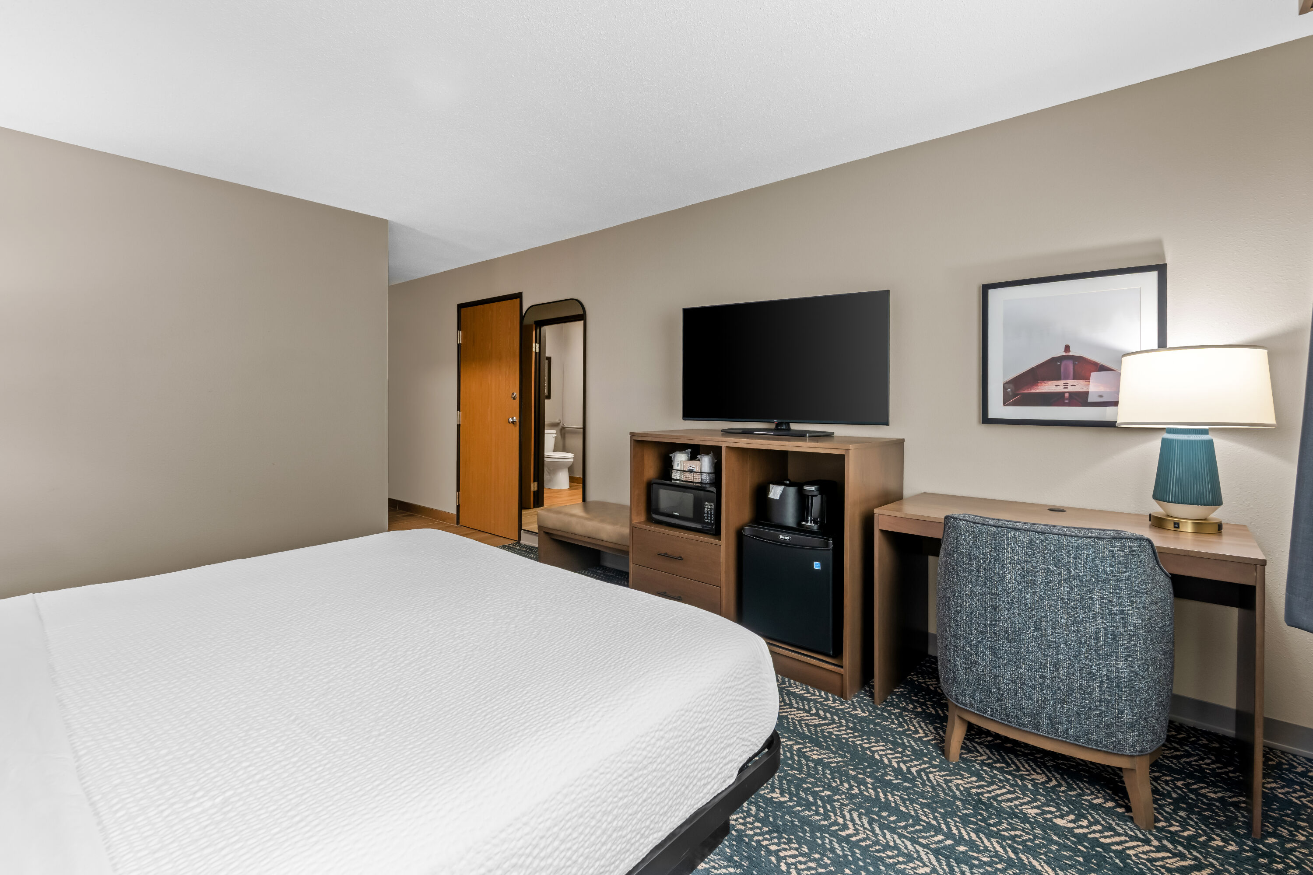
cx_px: 656
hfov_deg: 100.4
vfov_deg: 77.3
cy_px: 438
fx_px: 547
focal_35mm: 15
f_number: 9
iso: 250
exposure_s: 1/2
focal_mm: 15
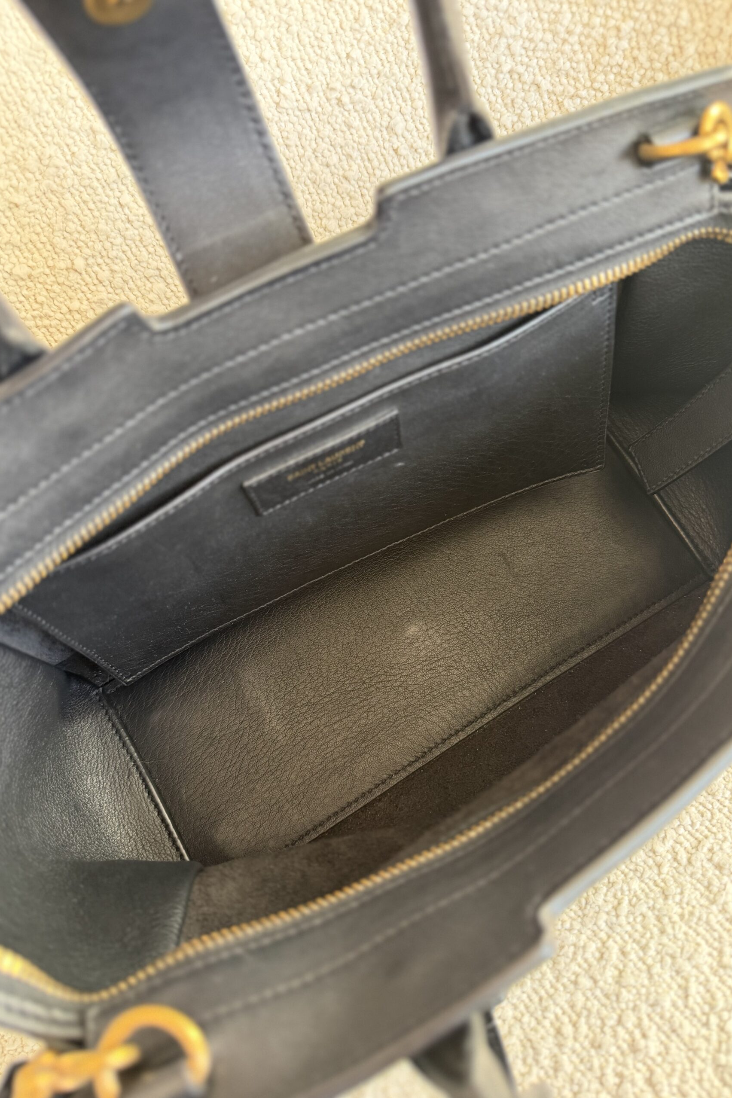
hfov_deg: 51.3
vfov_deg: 71.5
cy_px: 549
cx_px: 385
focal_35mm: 25
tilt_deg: -51.9
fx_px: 762
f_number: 1.78
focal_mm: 6.76
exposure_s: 1/60
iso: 500
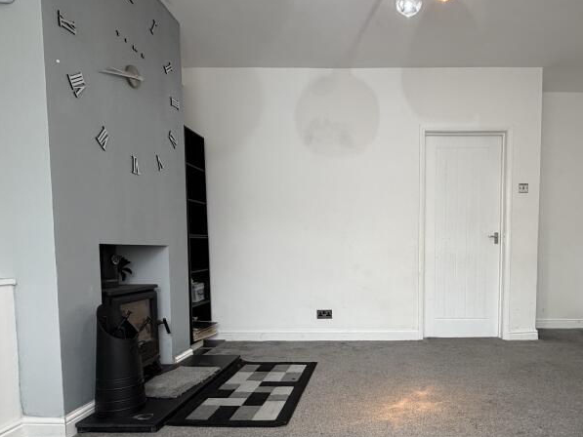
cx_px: 372
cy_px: 277
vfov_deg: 56.1
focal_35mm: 24
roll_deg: +0.0
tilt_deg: -2.8
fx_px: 404
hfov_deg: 70.2
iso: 160
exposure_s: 1/50
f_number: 2.2
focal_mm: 2.22
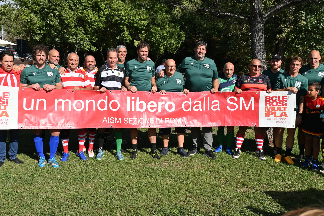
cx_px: 162
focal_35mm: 36
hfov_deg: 53.1
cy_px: 108
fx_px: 324
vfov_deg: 36.9
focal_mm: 24
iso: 100
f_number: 7.1
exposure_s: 1/400
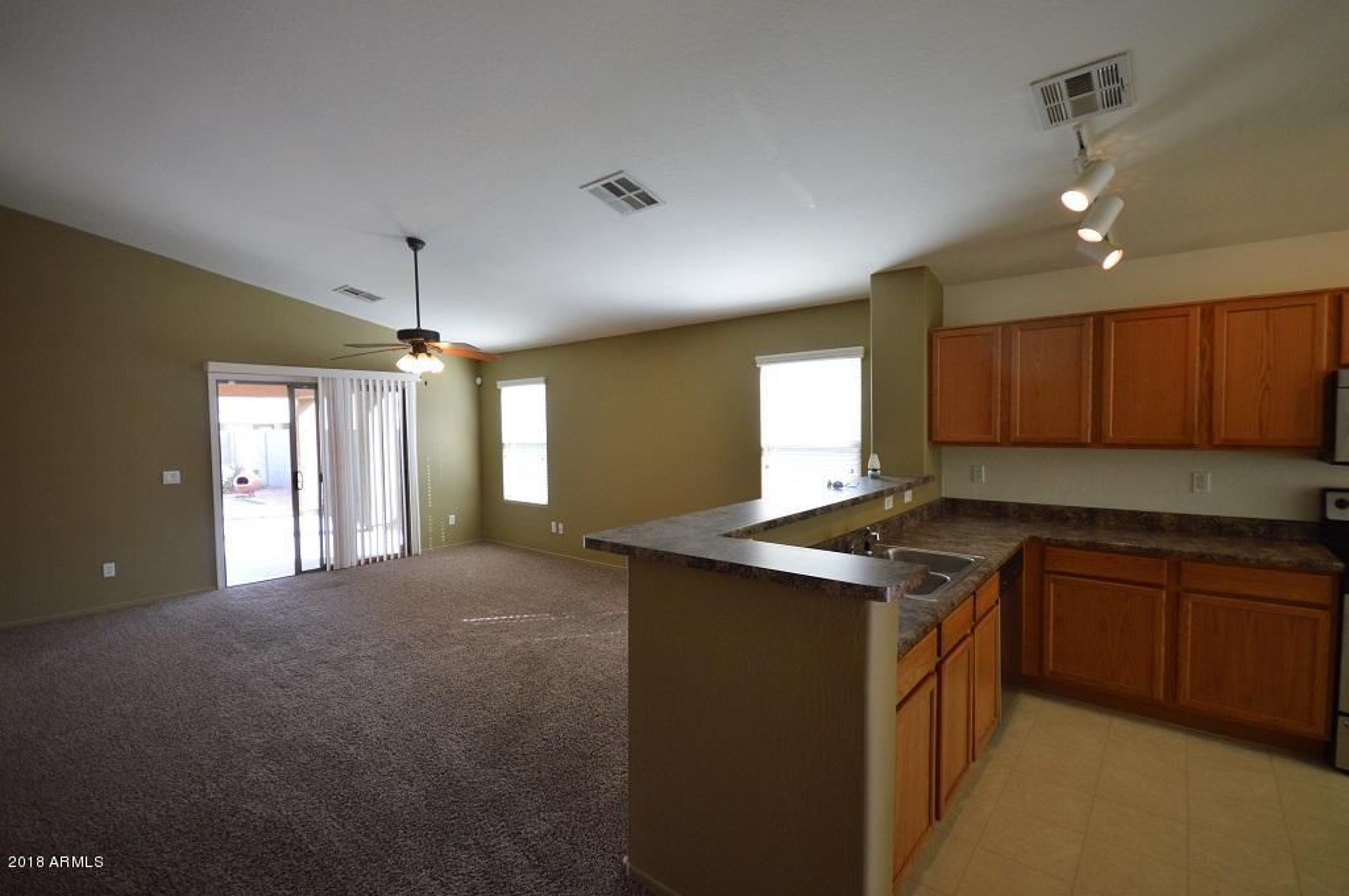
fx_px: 561
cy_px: 448
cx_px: 674
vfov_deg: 77.2
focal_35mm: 15
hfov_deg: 100.5
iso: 400
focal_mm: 10
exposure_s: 1/80
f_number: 4.5
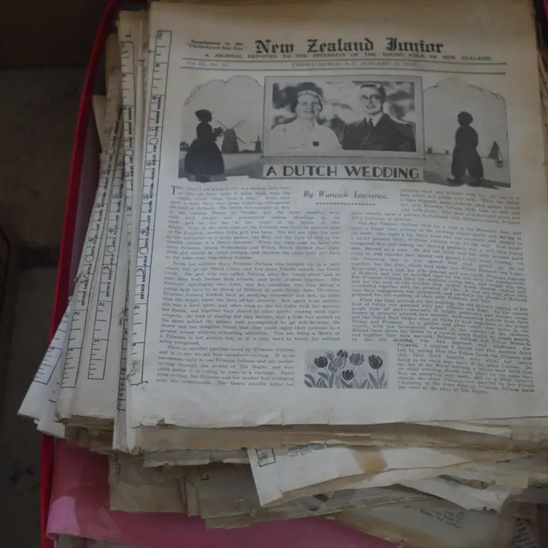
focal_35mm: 78
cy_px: 303
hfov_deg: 22.2
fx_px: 1397
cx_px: 274
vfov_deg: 22.2
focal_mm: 33
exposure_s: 1/40
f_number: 5.4
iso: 3200
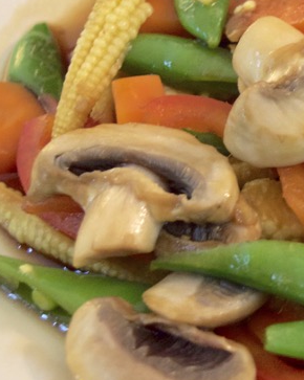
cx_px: 379
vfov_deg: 14.3
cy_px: 181
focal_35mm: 135
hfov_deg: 11.2
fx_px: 1520
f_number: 4.5
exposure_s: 1/15
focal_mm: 34
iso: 2000
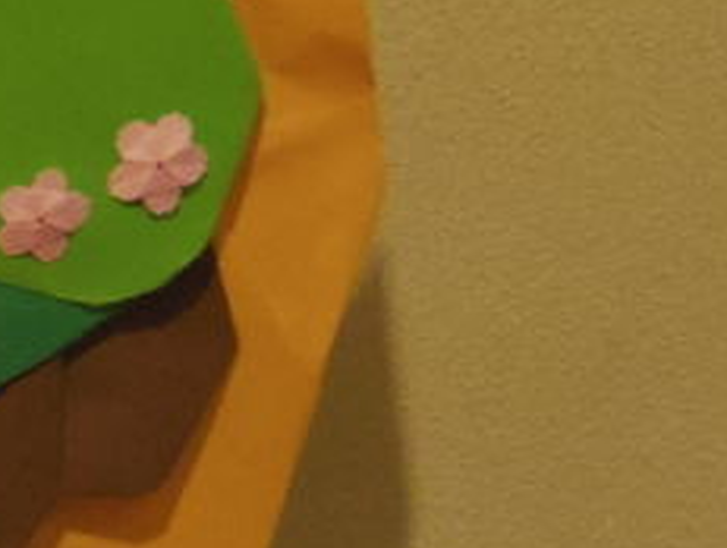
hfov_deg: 8.9
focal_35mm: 208
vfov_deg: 7.0
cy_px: 942
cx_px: -749
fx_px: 4375
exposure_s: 1/60
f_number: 1.9
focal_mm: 8.5
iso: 1250
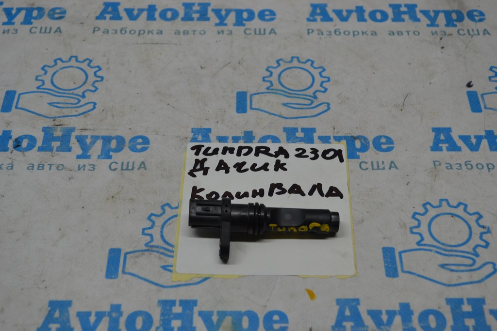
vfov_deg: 22.6
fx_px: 828
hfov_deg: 33.4
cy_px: 166
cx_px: 248
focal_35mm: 60
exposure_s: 1/125
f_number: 5.6
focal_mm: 40
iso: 280
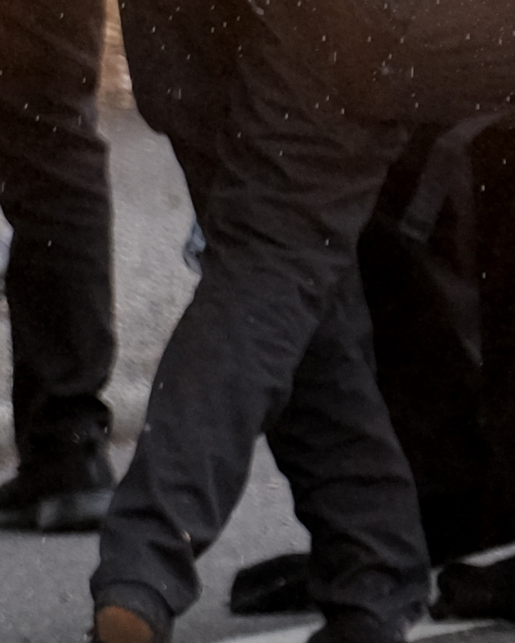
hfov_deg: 1.5
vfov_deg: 1.9
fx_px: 19815
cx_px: -1906
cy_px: -569
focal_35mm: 1040
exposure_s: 1/640
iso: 320
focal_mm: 94.5
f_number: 2.8
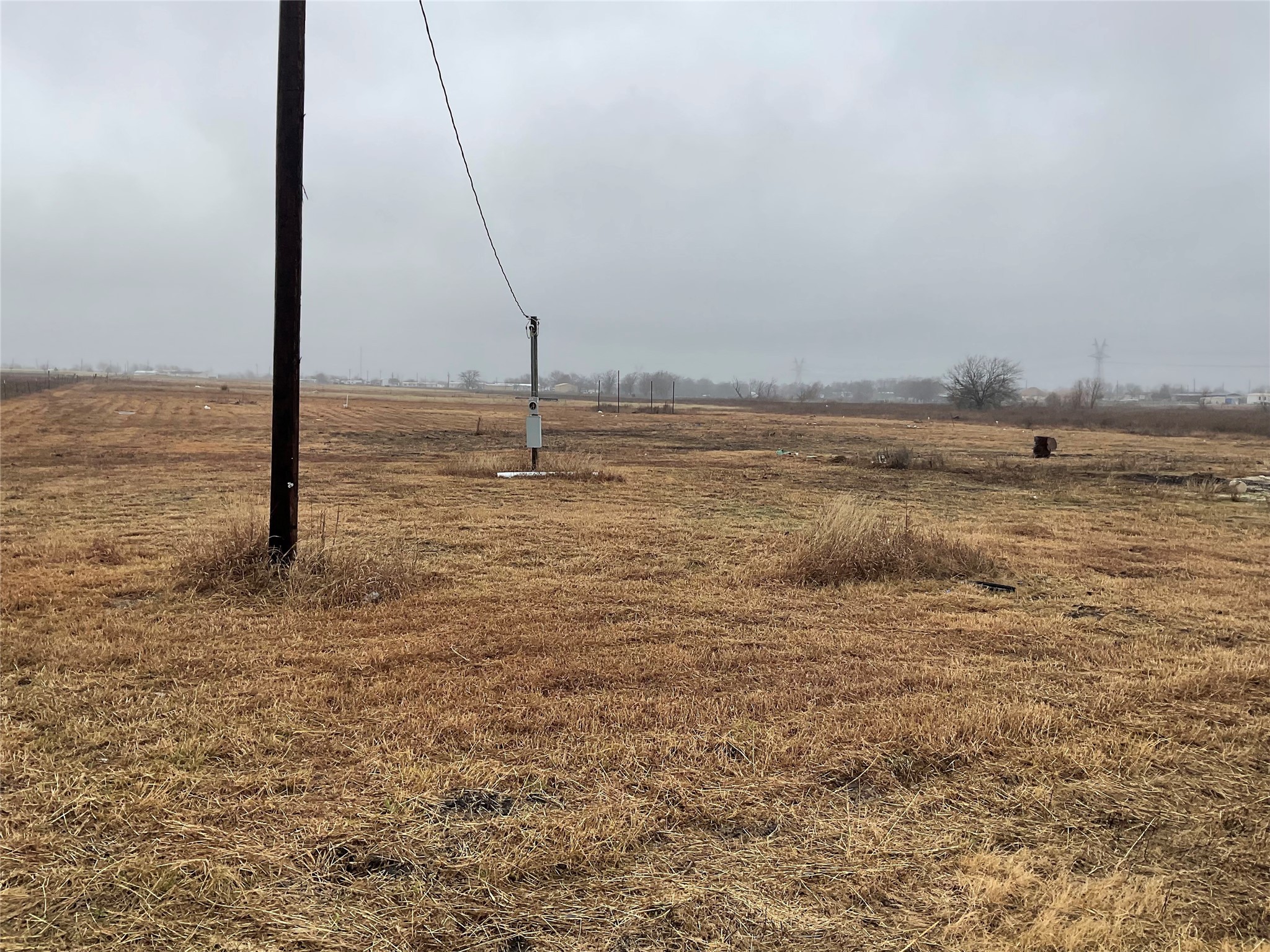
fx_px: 1064
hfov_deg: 61.7
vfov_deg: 48.2
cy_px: 476
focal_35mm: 29
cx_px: 635
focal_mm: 3
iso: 16
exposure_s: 1/551
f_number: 1.8
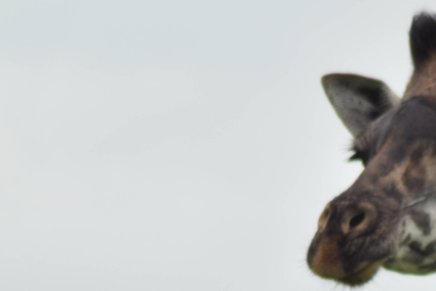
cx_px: 338
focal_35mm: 1394
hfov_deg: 1.5
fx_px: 16880
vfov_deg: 1.0
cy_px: 329
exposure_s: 1/320
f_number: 5.6
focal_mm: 300
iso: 200
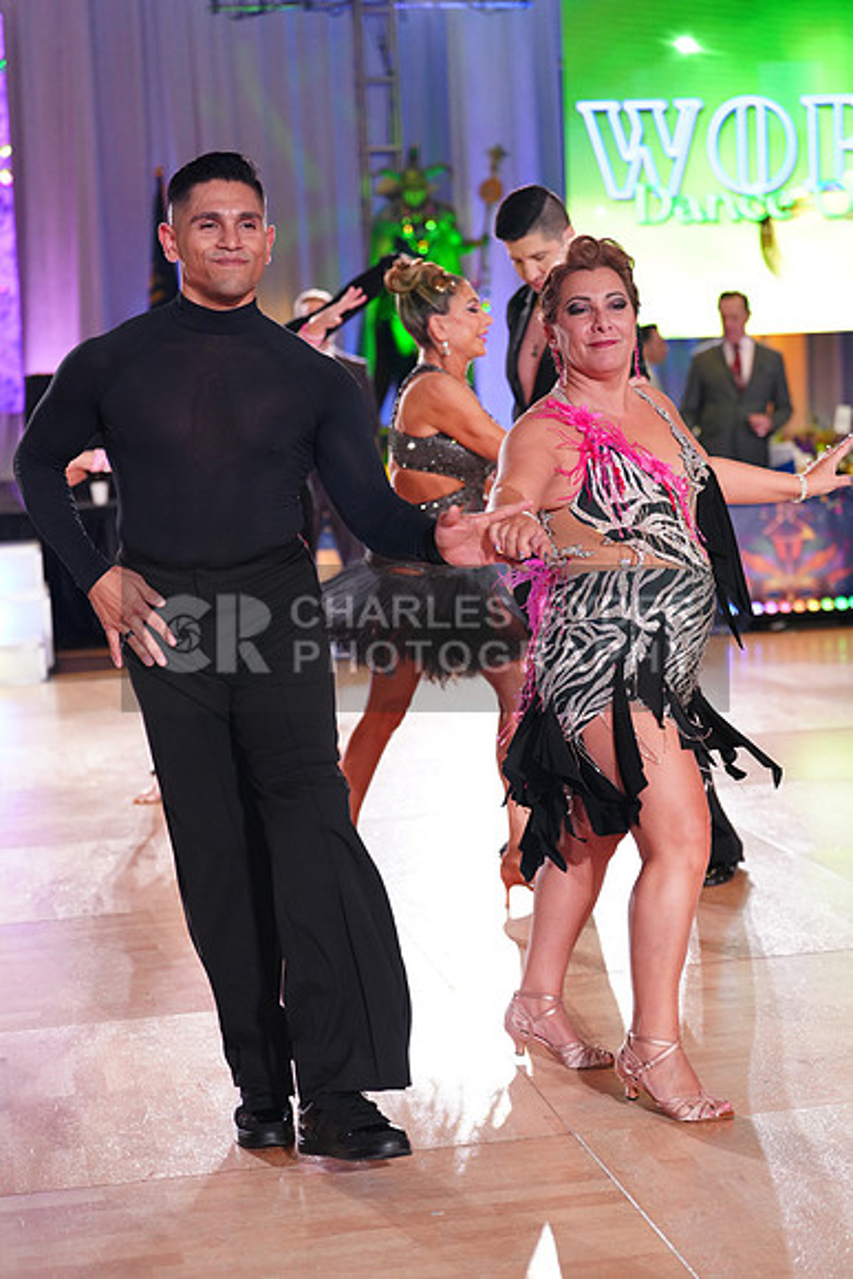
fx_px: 2486
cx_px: 426
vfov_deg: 28.8
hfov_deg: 19.5
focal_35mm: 70
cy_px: 640
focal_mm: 70
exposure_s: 1/500
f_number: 2.8
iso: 2000
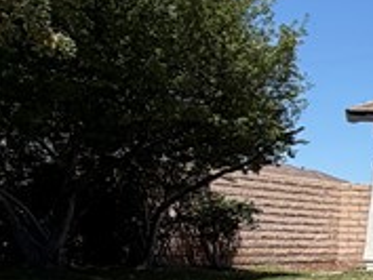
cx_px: 824
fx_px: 873
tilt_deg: +3.6
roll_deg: -0.8
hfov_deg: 16.0
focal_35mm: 81
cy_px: 215
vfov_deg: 18.1
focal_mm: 2.22
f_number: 2.2
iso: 20
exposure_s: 1/1339
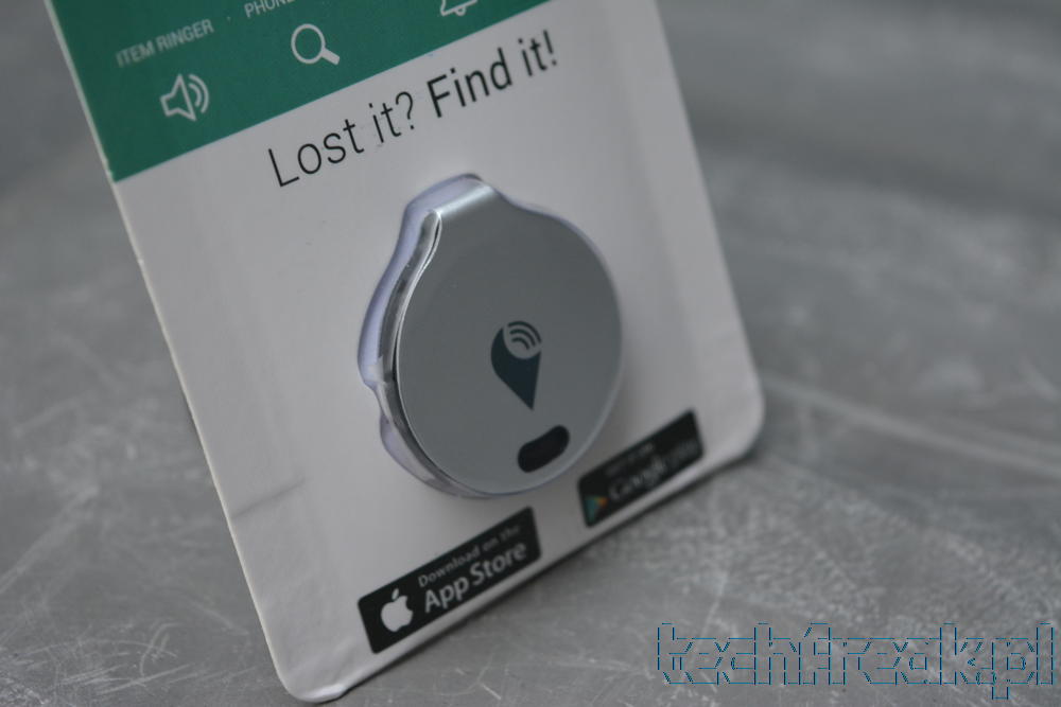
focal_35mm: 78
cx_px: 530
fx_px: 2299
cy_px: 354
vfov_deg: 17.5
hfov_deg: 26.0
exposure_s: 1/50
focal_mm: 52
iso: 800
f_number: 5.6
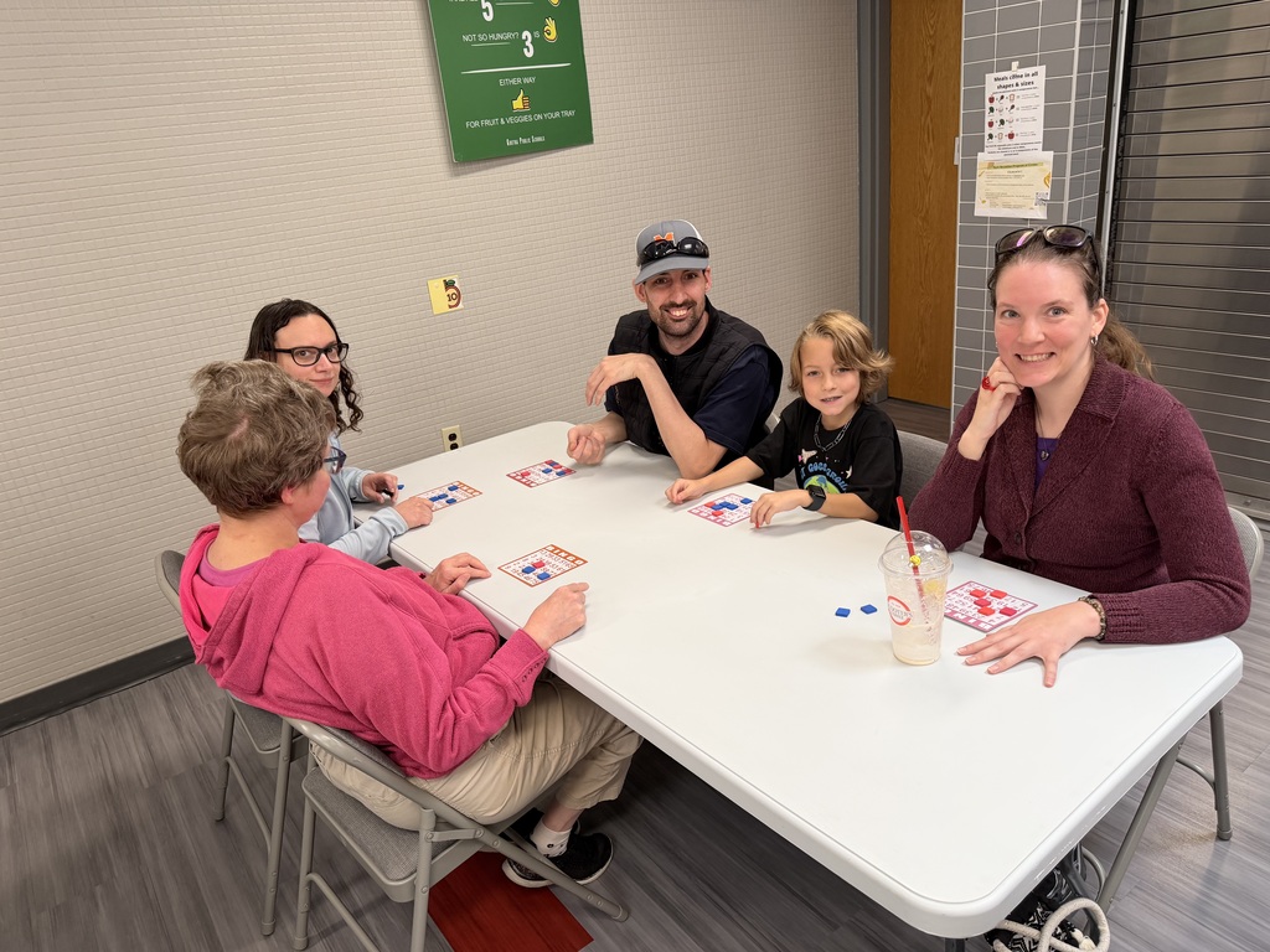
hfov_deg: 71.6
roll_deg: +7.2
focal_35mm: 24
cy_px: 476
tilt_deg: -21.4
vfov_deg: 56.8
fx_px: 881
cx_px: 635
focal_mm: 6.76
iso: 160
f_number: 1.78
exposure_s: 1/100
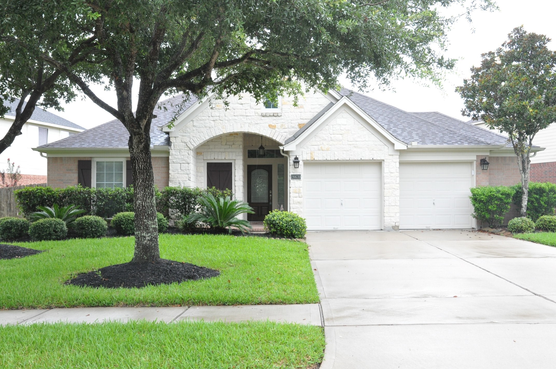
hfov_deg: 53.2
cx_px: 278
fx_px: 555
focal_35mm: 36
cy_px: 184
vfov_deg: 36.8
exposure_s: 1/60
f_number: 8
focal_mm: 24
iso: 800
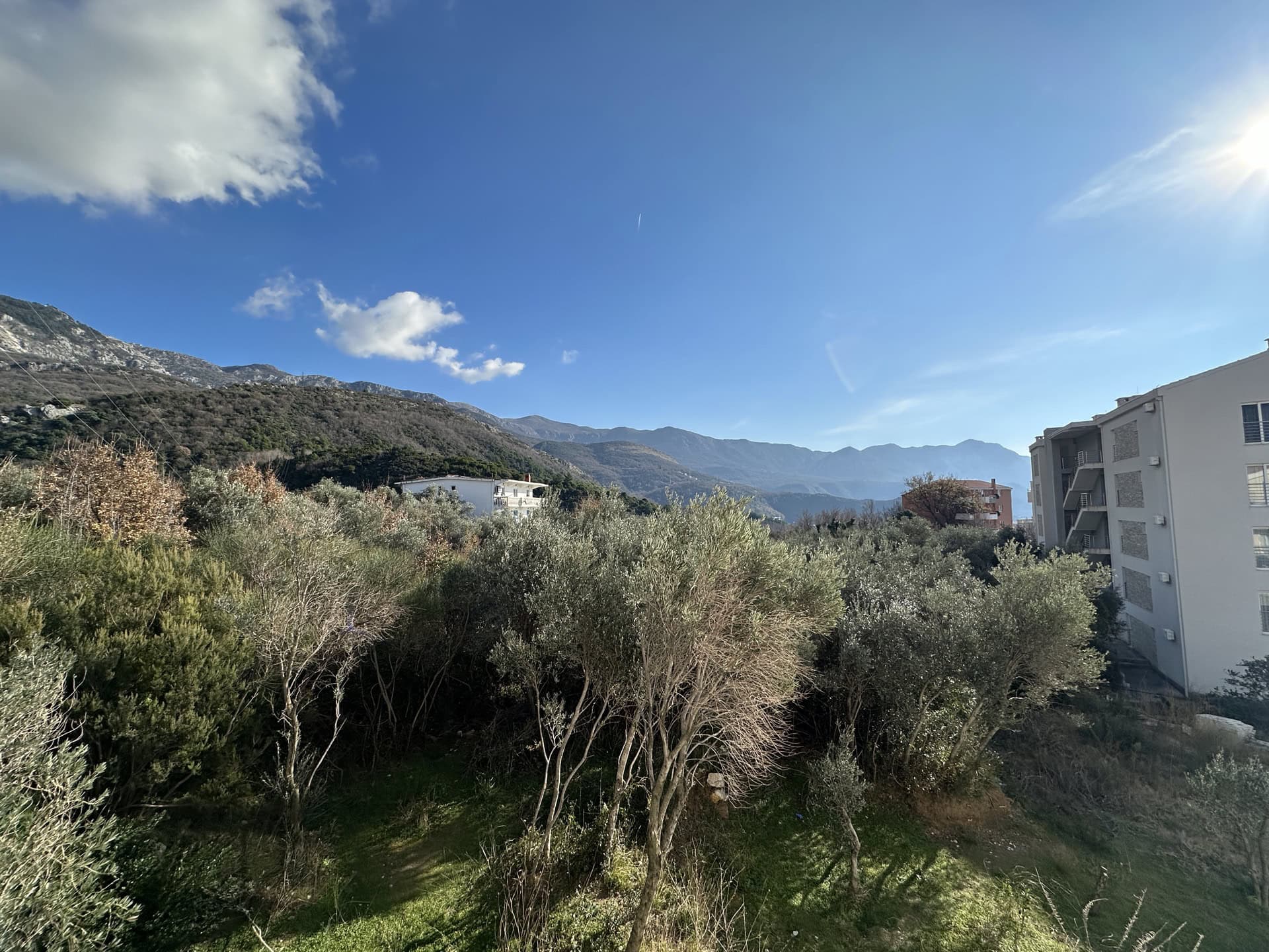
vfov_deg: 85.7
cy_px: 476
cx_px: 634
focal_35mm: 14
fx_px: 513
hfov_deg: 102.1
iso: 50
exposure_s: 1/2564
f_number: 2.2
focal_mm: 2.2
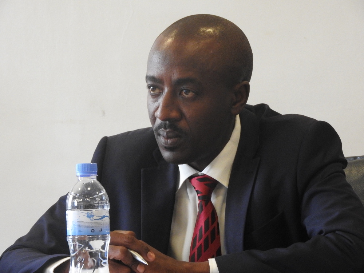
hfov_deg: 7.3
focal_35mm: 270
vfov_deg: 5.5
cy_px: 136
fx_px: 2839
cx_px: 182
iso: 800
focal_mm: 48.4
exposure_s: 1/25
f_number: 5.5
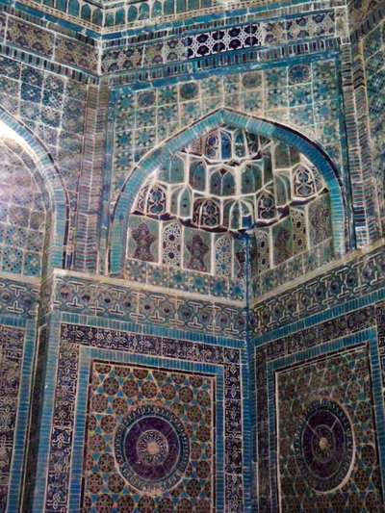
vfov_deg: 42.9
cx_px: 192
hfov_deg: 32.9
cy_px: 256
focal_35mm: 44
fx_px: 652
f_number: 3
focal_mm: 7.8
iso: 800
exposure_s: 1/8
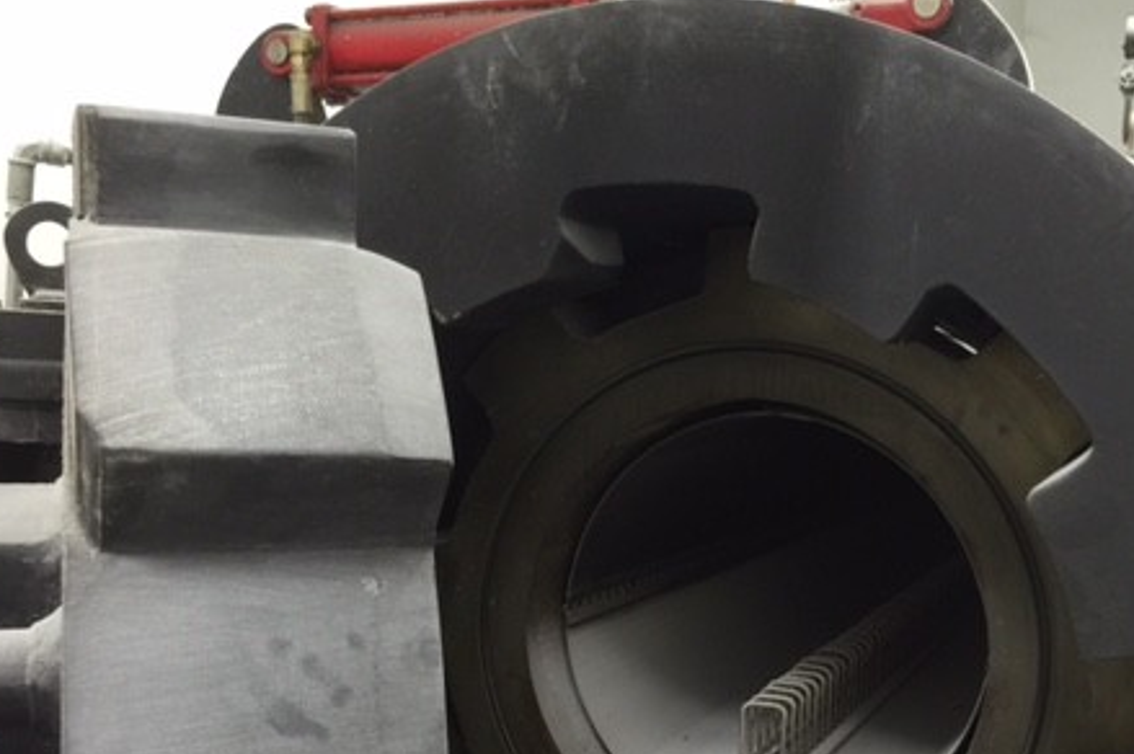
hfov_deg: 44.2
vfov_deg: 30.2
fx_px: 1385
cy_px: 522
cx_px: 705
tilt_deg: -6.3
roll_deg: -2.6
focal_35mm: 44
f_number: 2.2
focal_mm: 4.15
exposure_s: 1/15
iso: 64
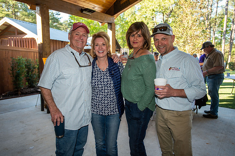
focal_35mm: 25
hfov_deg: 71.5
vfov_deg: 51.2
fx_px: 163
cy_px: 78
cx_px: 118
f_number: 3.2
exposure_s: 1/125
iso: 160
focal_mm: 25
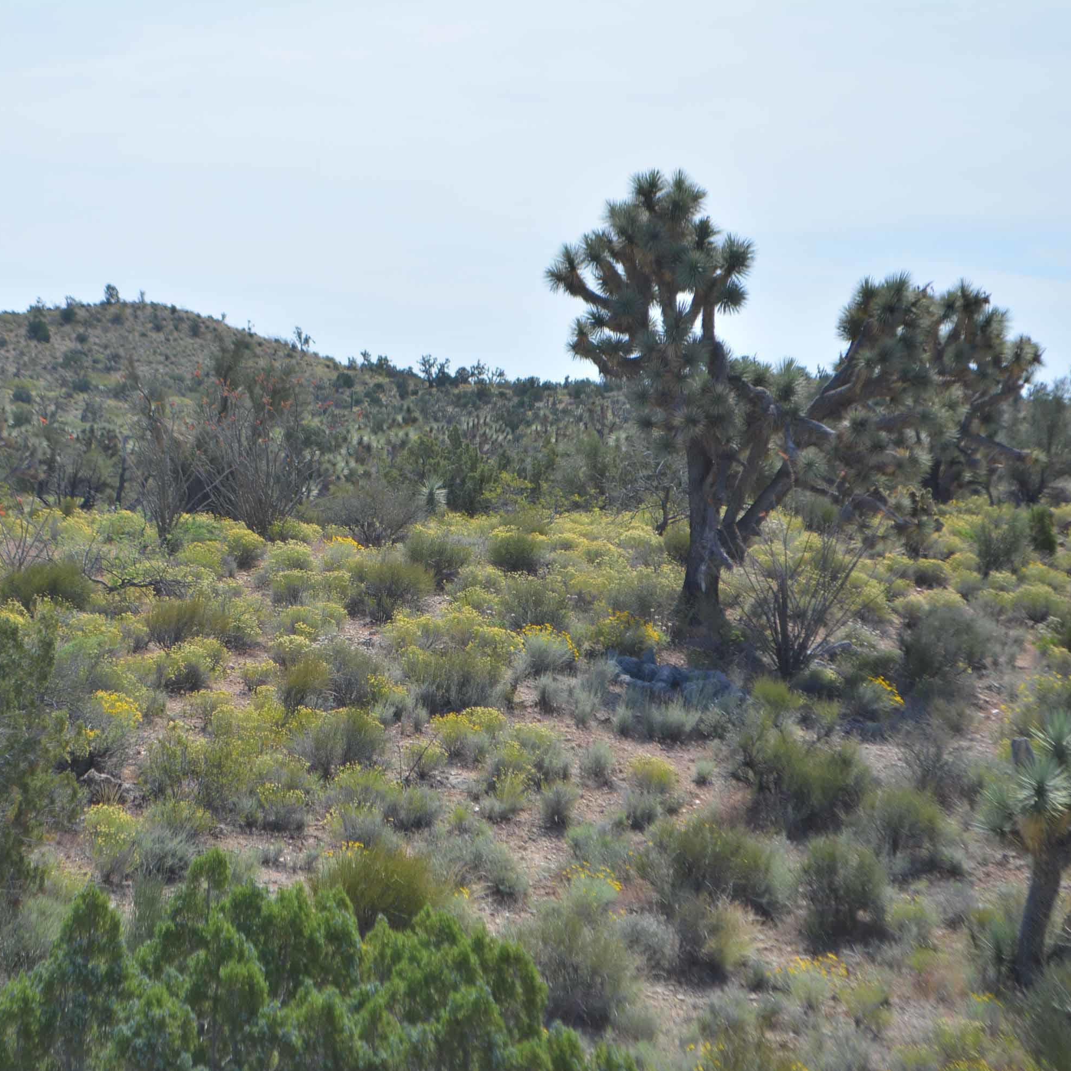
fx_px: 3698
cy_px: 538
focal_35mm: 106
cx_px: 320
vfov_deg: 16.5
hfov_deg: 16.4
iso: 400
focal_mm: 55
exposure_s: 1/1600
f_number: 7.1
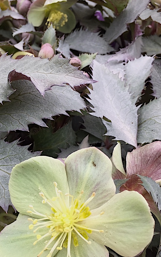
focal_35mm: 48
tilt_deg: -48.2
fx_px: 337
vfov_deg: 41.7
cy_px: 148
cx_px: 47
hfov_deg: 26.6
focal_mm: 4.15
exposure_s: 1/50
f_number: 2.2
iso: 32
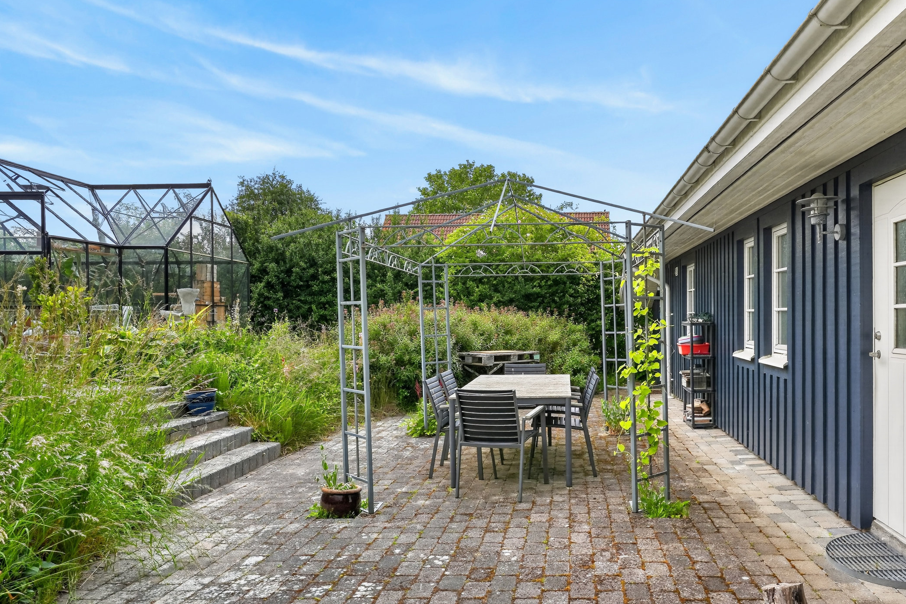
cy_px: 316
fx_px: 679
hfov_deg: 66.7
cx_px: 545
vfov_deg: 47.9
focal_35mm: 27
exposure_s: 1/100
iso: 400
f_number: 8
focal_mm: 22
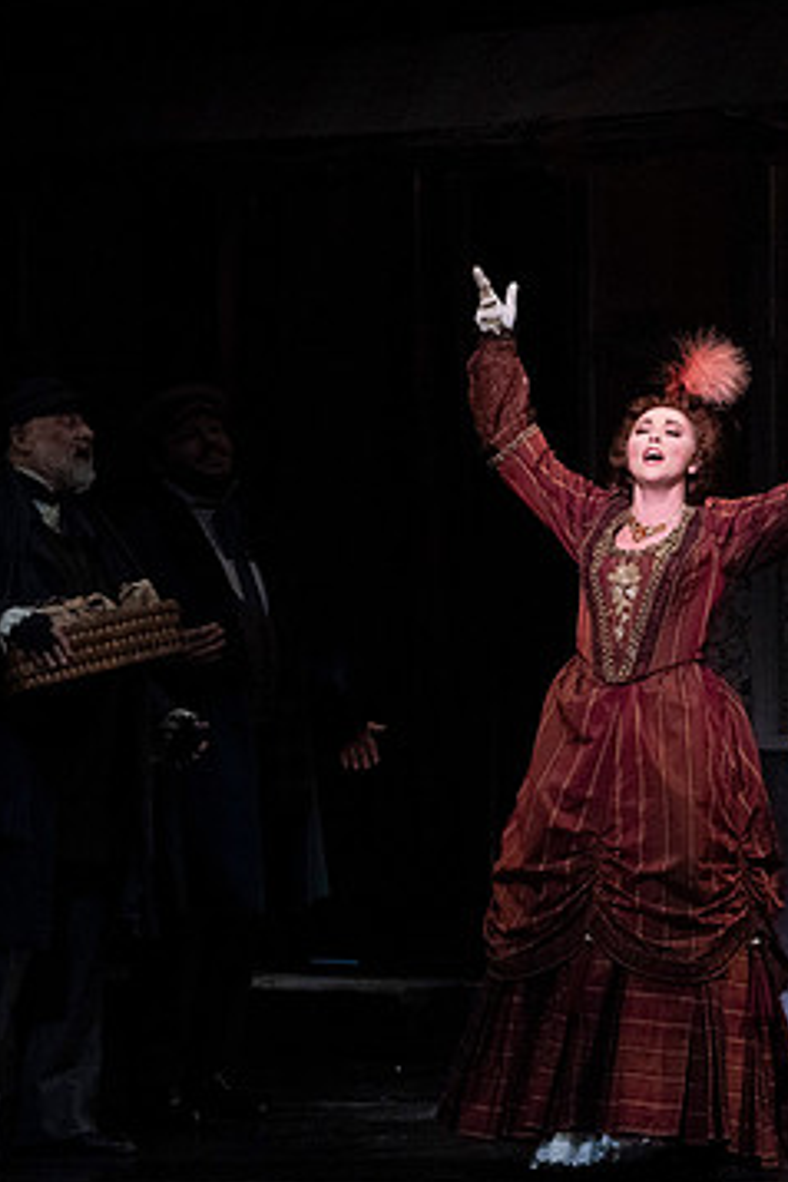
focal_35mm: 325
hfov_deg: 4.2
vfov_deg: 6.3
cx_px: 785
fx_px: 10670
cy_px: 621
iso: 16000
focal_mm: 200
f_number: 16
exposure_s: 1/400
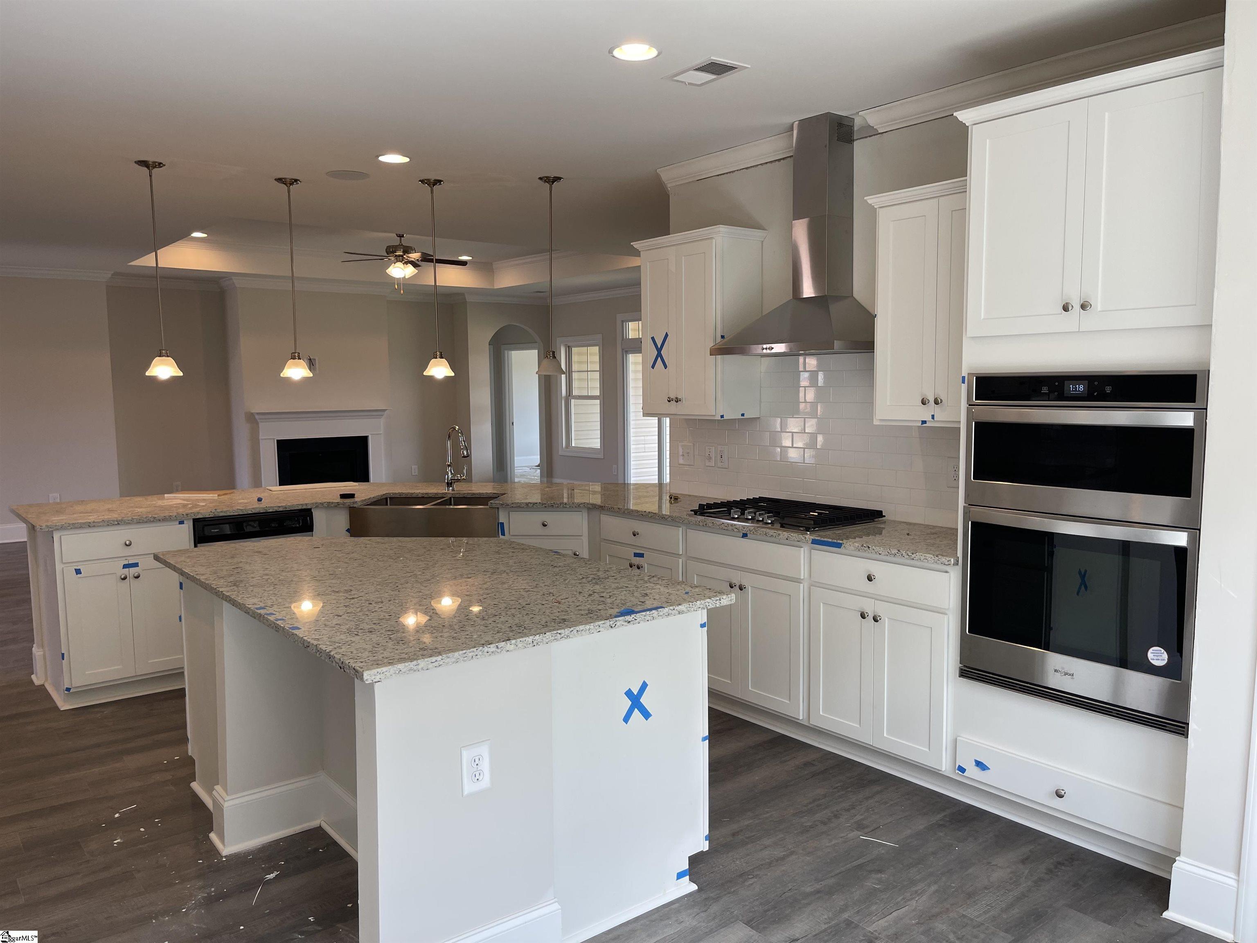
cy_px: 472
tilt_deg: -5.9
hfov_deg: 67.3
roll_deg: +0.5
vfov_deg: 53.1
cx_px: 628
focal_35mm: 26
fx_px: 944
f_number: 1.6
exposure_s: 1/120
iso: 40
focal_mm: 5.1
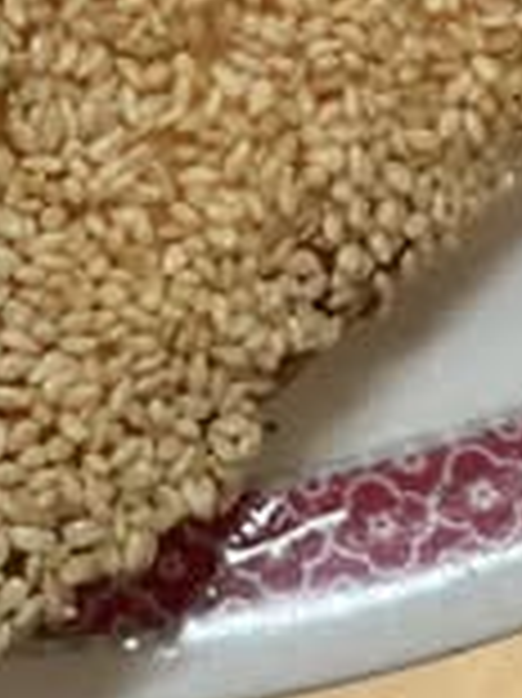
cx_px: -14
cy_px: 16
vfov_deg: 15.8
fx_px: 2476
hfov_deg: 11.9
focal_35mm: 123
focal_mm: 5.1
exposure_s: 1/100
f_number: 1.6
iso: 100
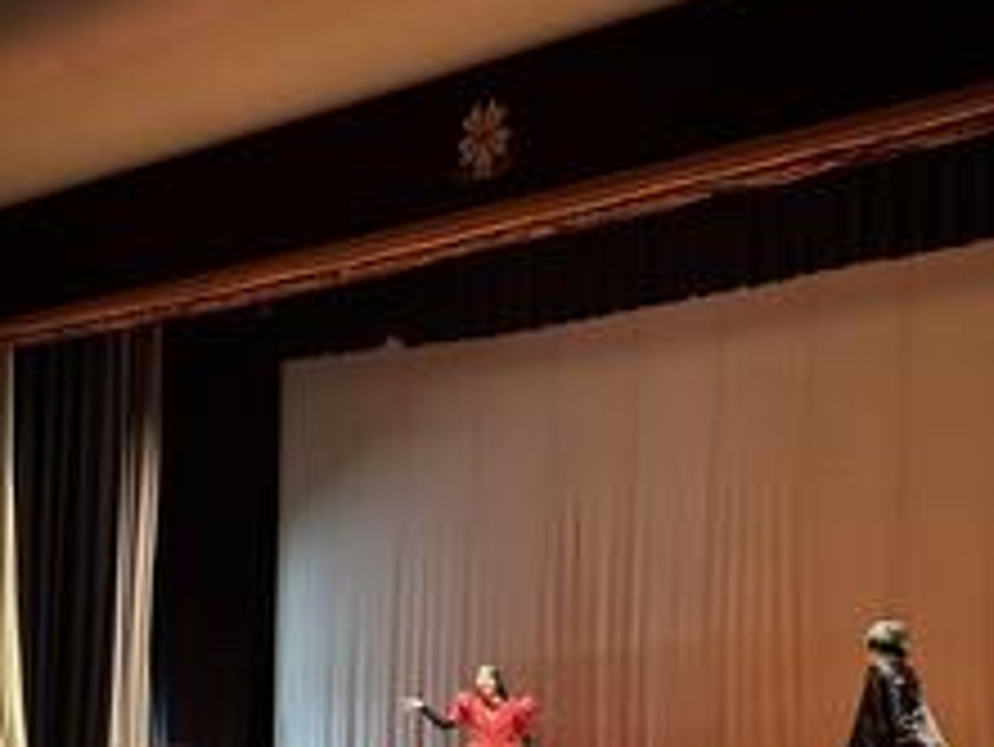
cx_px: 603
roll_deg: -1.1
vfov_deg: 16.8
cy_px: 621
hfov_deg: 22.5
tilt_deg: +4.5
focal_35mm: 87
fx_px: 2500
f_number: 1.78
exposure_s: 1/20
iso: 640
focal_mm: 6.86
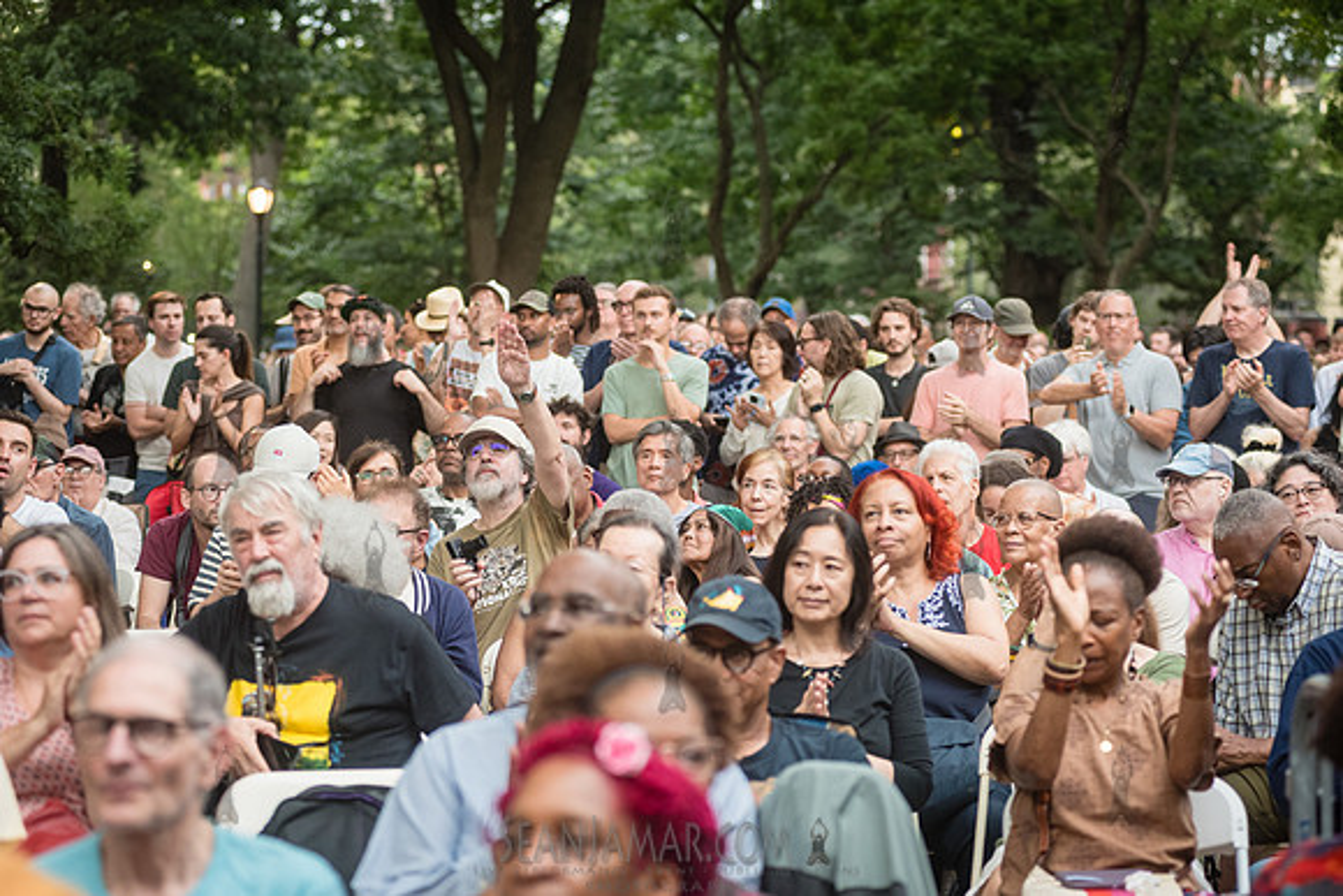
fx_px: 3918
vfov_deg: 13.0
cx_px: 672
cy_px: 448
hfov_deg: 19.5
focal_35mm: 105
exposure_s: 1/200
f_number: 3.5
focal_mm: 105
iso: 2000
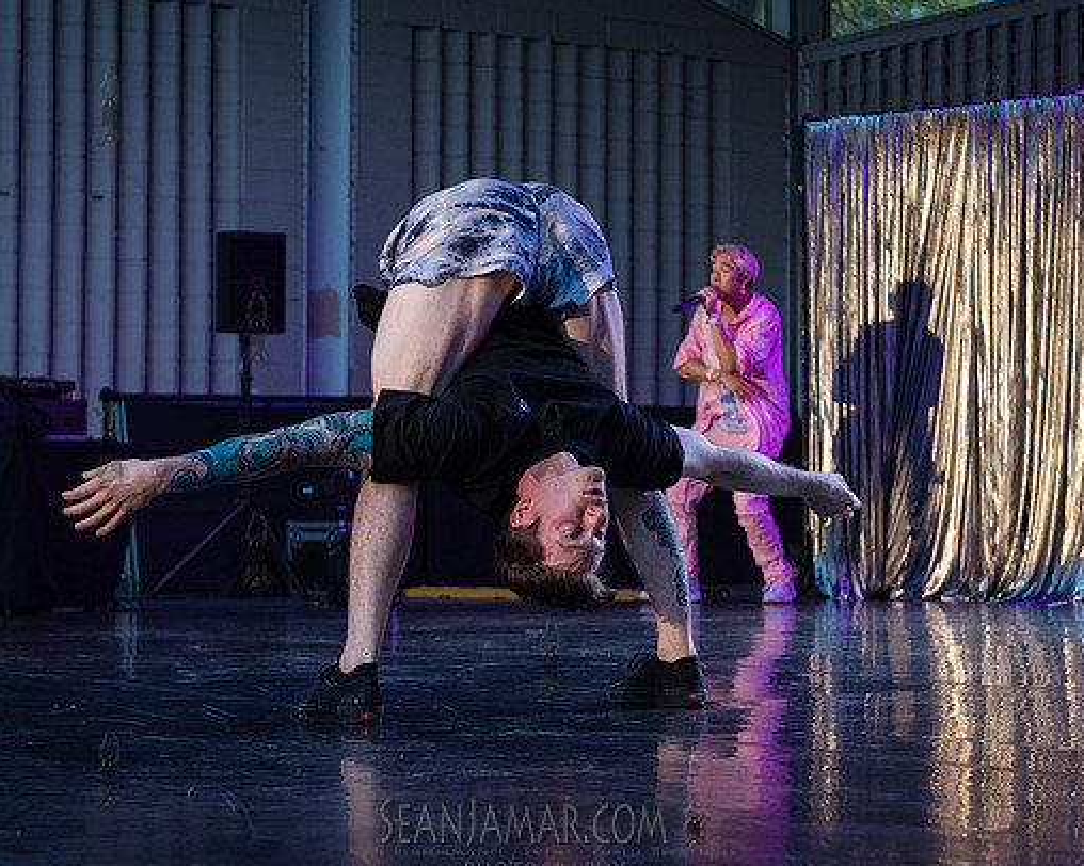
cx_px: 582
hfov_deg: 22.7
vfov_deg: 18.3
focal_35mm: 84
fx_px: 2694
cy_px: 445
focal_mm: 62
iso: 2000
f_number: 4
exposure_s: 1/320
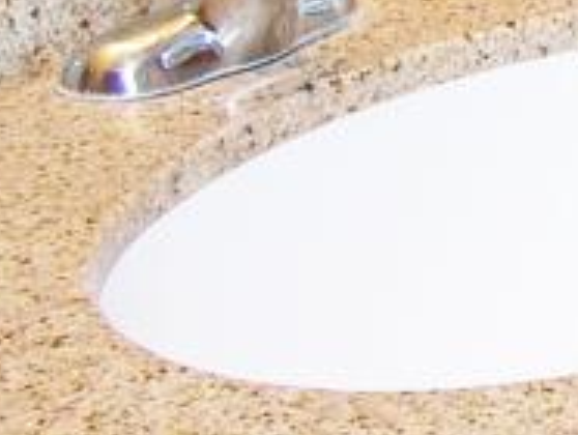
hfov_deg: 9.0
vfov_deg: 7.5
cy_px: 44
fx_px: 3310
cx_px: 1392
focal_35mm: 198
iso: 50
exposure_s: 1/60.1
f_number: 2.7
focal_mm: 6
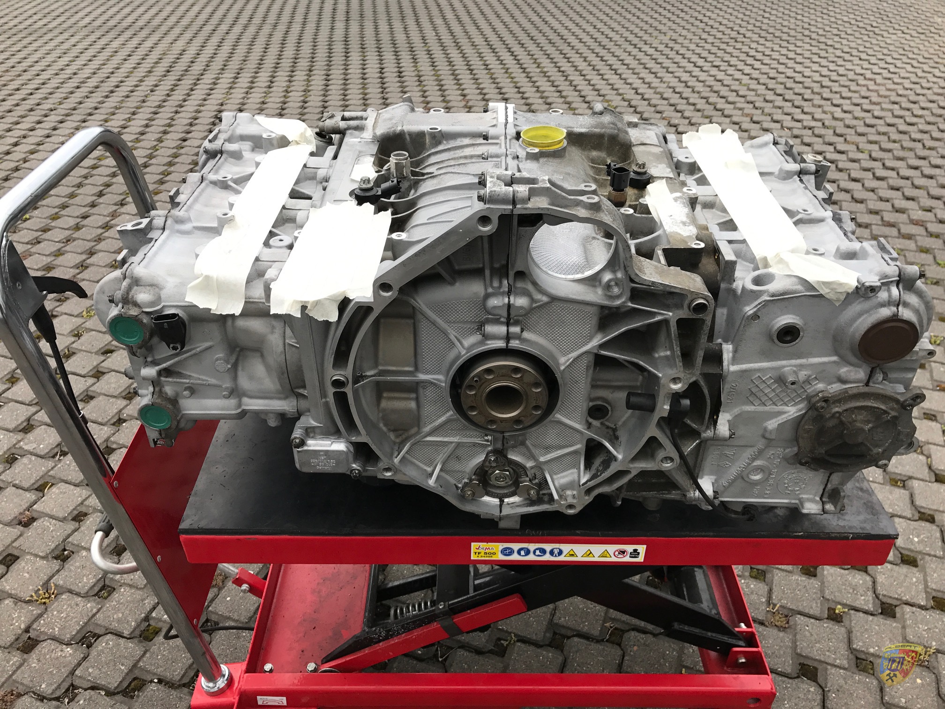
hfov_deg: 63.4
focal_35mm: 28
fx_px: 764
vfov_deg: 49.7
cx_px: 472
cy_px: 354
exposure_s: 1/618
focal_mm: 3.99
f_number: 1.8
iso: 20
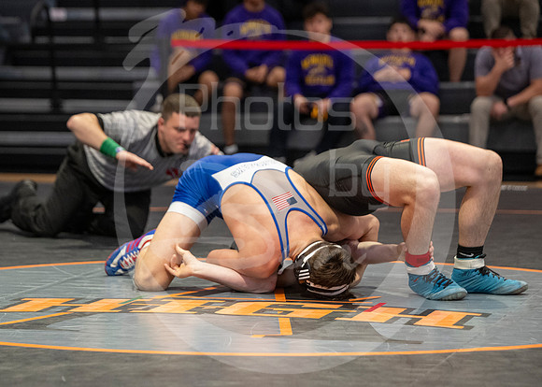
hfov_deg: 13.8
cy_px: 243
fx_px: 2234
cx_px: 221
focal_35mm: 145
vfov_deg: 9.9
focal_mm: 104
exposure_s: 1/1000
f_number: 2.8
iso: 3200
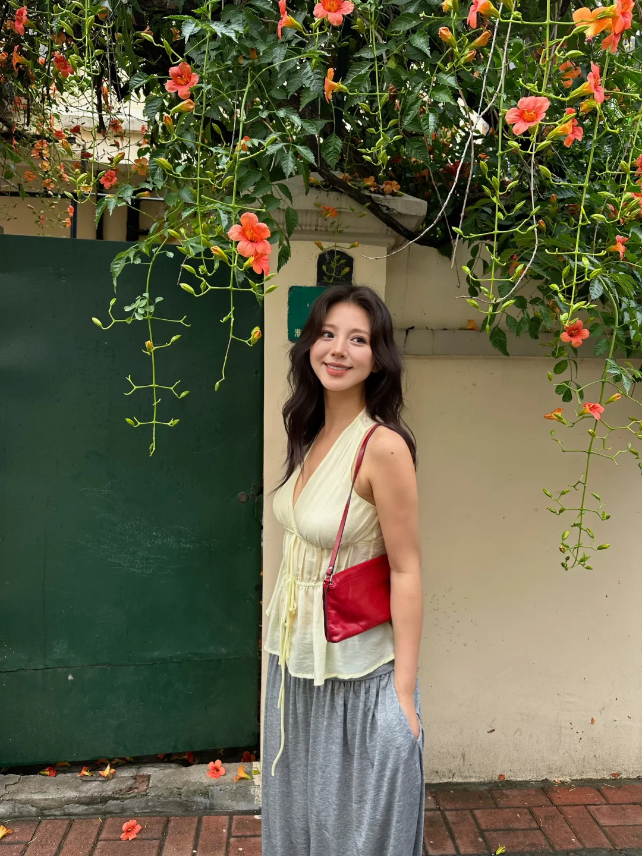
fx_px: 593
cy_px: 428
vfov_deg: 71.6
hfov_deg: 56.8
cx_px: 321
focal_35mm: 24
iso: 64
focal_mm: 6.86
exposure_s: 1/160
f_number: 1.78
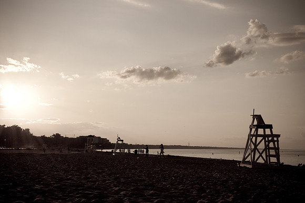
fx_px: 482
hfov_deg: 35.1
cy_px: 102
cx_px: 152
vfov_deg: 23.7
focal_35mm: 57
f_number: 20
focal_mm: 38
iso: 200
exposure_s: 1/400
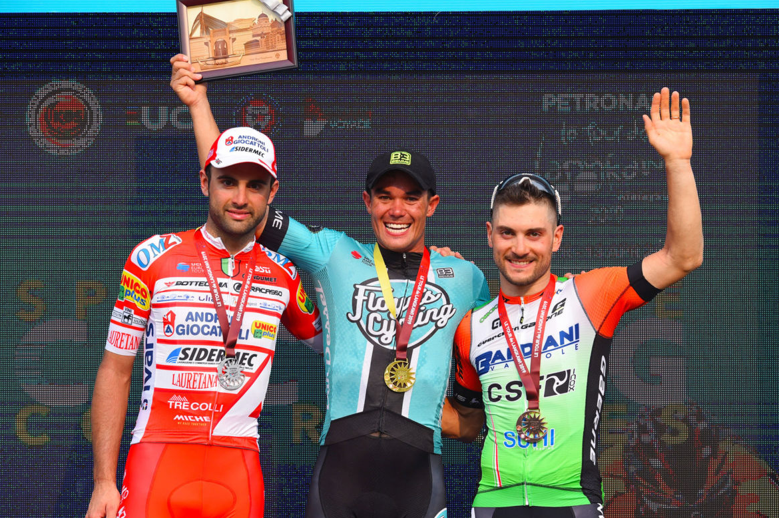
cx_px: 395
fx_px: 4324
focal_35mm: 200
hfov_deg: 10.3
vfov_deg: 6.9
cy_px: 264
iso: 400
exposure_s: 1/1000
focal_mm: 195
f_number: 5.6
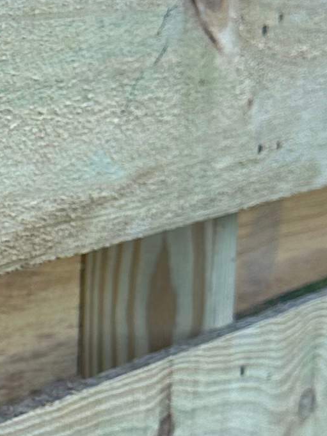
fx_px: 1788
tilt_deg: -14.6
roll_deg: +1.2
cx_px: -340
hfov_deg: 9.7
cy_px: 499
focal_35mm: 142
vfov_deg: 13.6
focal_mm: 6.86
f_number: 1.78
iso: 80
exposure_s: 1/446
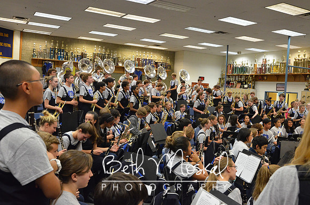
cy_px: 102
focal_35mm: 33
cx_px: 155
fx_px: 284
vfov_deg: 39.8
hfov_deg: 57.3
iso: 3200
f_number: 5.6
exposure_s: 1/125
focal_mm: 22
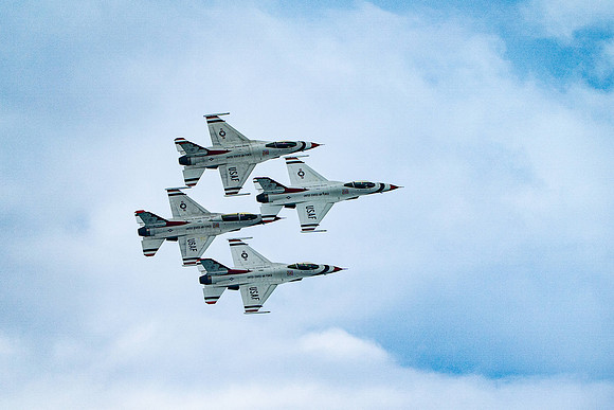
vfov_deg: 2.1
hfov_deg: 3.1
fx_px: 11273
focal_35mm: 661
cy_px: 268
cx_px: 365
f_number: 9
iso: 640
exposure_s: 1/1250
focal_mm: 400
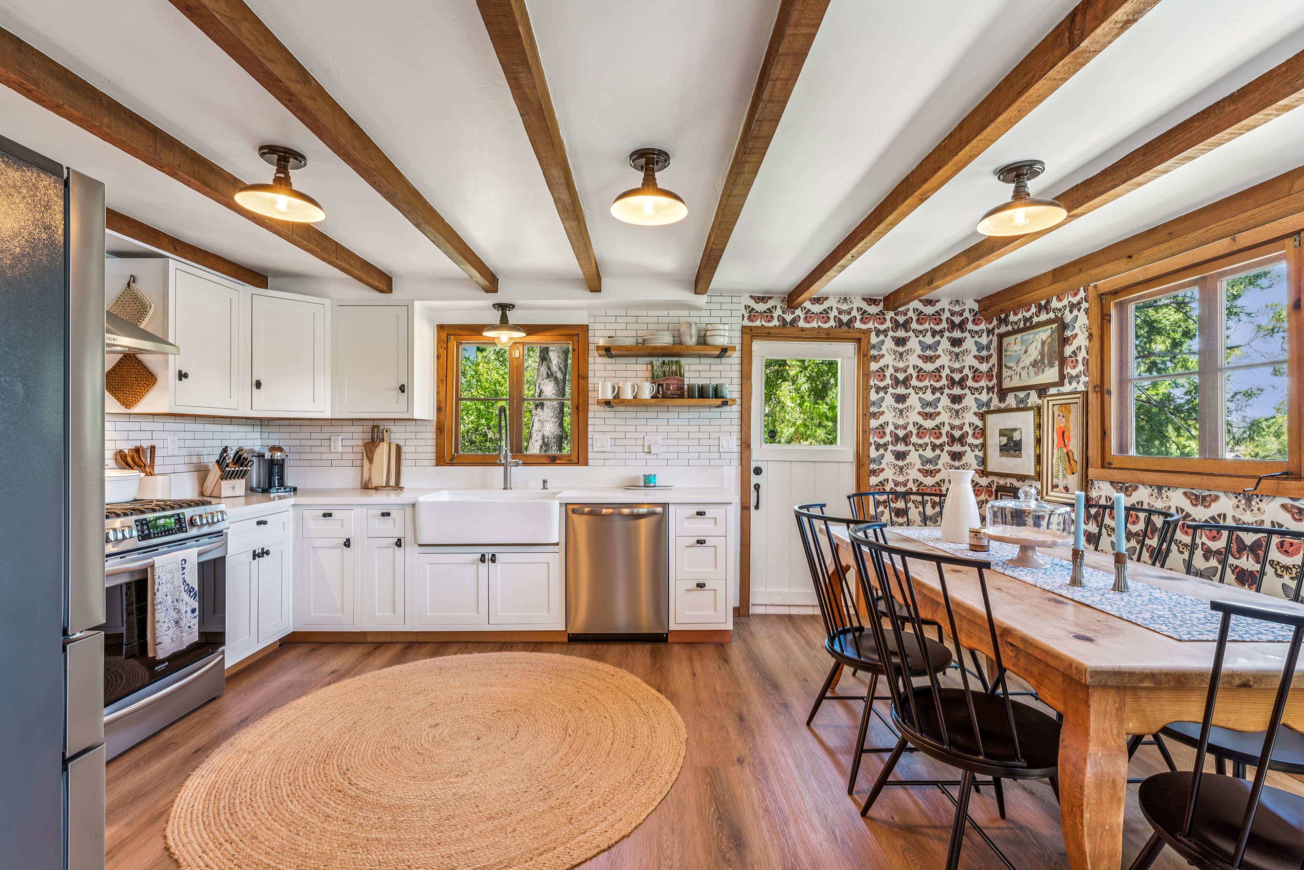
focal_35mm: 16
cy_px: 435
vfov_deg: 73.4
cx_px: 652
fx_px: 583
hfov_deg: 96.4
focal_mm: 16.1
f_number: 13
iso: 100
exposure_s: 1/1.25
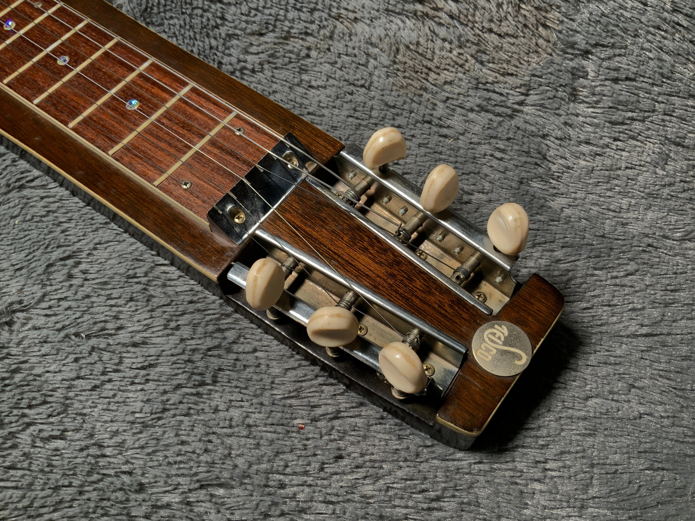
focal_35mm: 29
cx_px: 348
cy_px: 260
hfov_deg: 61.7
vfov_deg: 48.2
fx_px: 582
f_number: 1.8
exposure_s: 1/104
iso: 40
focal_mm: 3
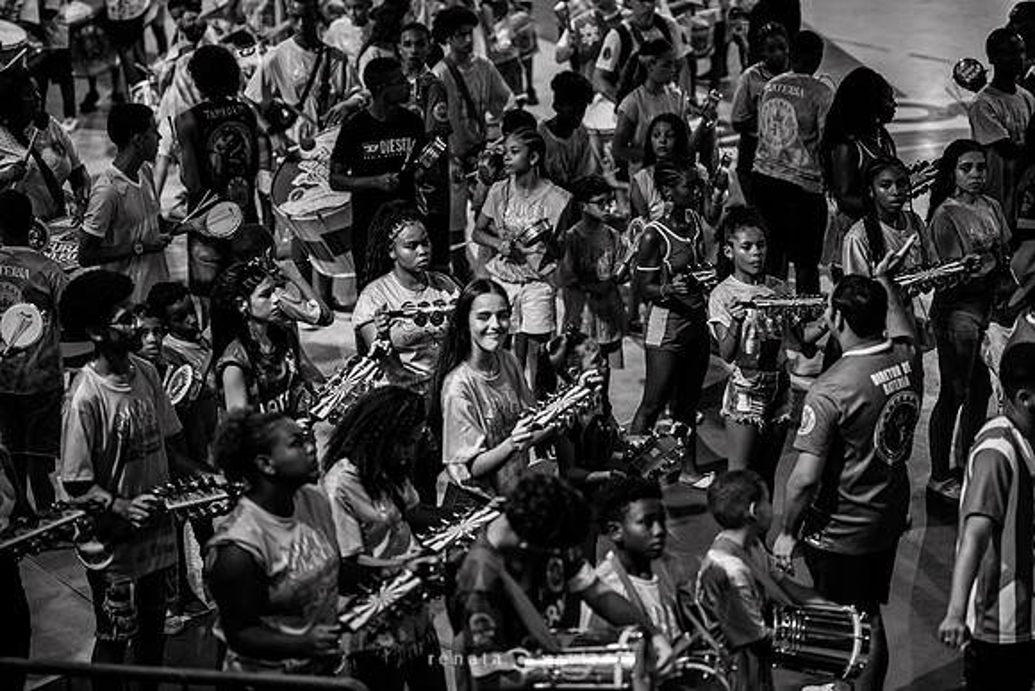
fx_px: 2157
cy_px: 346
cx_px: 518
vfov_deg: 18.2
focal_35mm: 75
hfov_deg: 27.0
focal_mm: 50
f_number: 1.2
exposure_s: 1/500
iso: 800
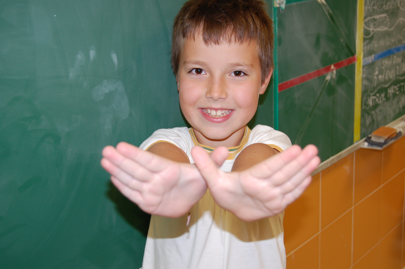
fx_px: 590
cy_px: 134
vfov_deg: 25.7
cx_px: 202
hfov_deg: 37.9
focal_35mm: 52
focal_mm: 35
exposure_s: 1/60
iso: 400
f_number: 4.8
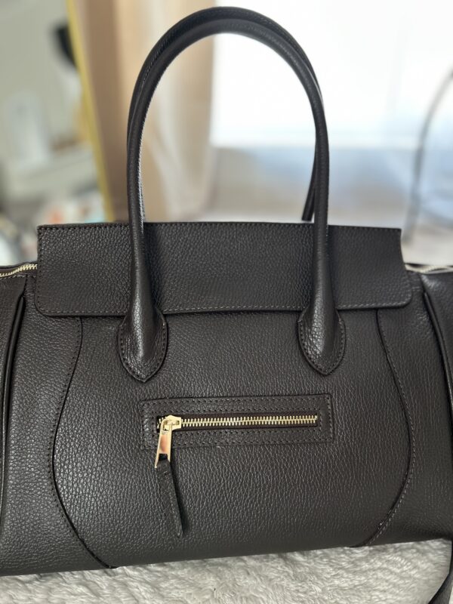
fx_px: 454
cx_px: 226
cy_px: 302
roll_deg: -2.1
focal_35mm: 26
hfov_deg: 53.1
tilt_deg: -27.1
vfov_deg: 67.3
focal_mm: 5.7
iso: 125
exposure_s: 1/50
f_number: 1.5
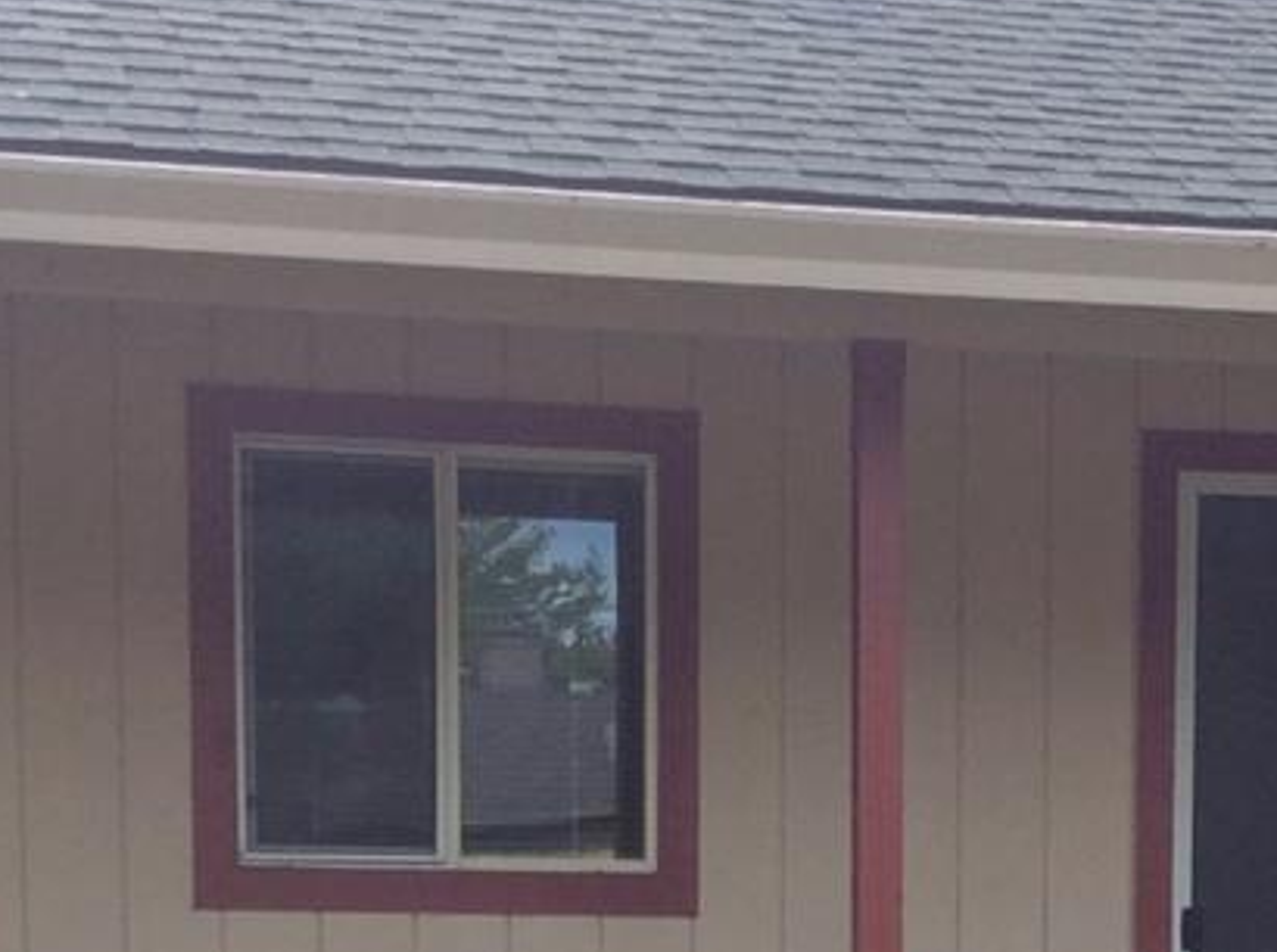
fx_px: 4309
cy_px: 1347
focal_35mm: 117
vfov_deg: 12.1
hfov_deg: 16.7
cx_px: 1124
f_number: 2.4
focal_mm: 3.3
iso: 32
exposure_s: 1/304
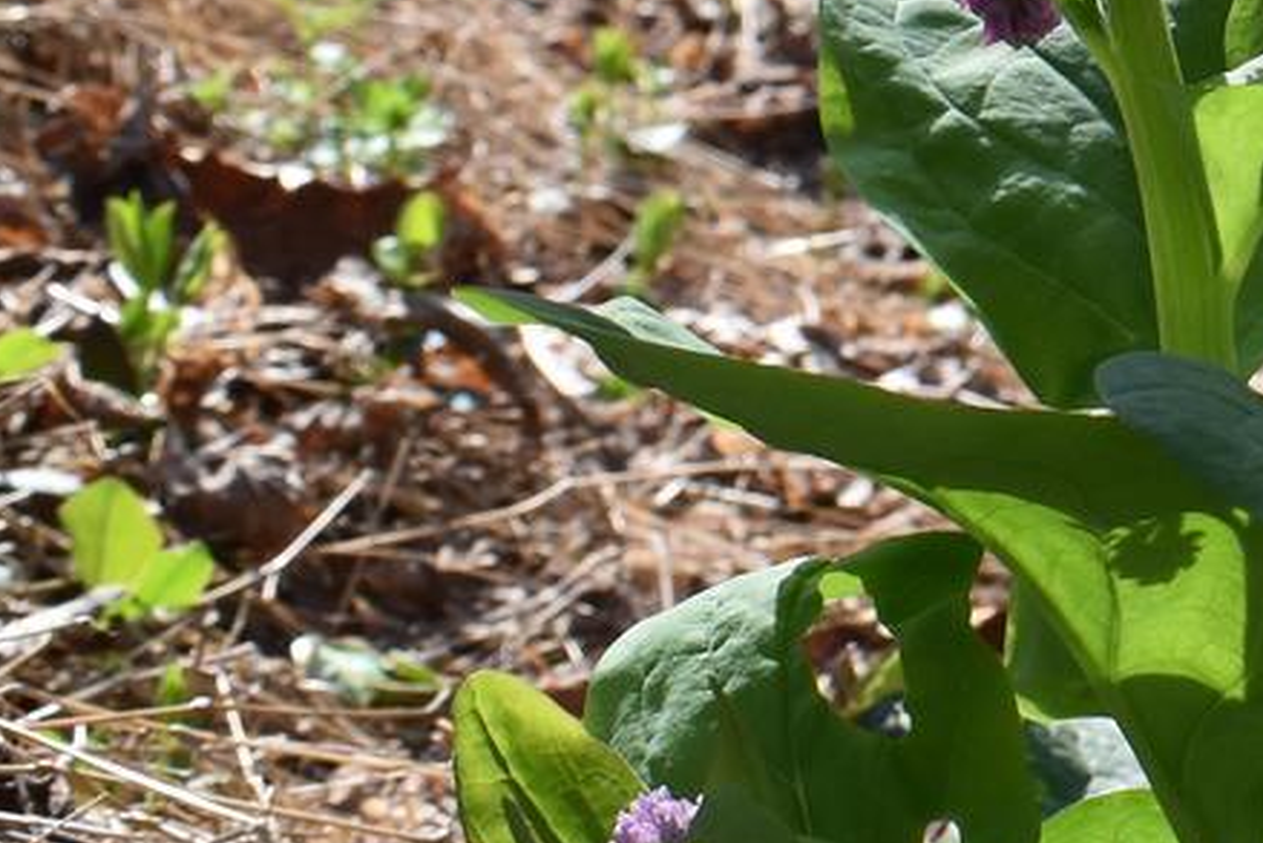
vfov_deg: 10.8
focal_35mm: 126
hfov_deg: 14.8
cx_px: 2054
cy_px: -62
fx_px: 4422
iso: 200
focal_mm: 18
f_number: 8
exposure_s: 1/250
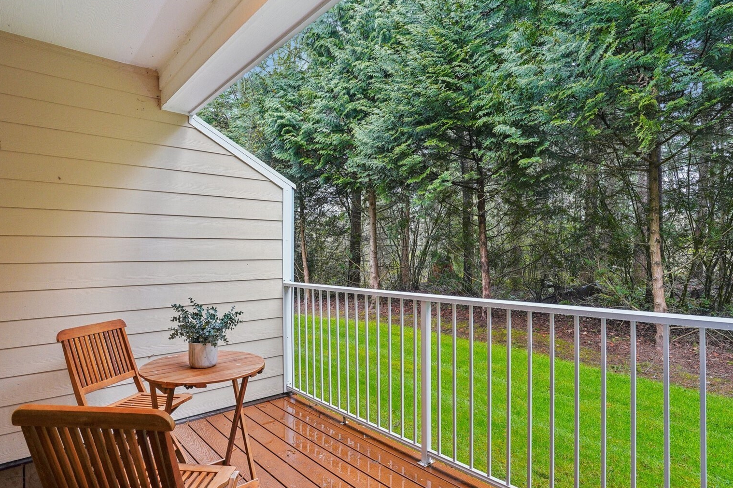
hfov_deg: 86.9
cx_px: 354
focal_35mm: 19
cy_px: 259
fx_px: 387
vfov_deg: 64.5
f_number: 8
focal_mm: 17
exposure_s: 1/20
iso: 400
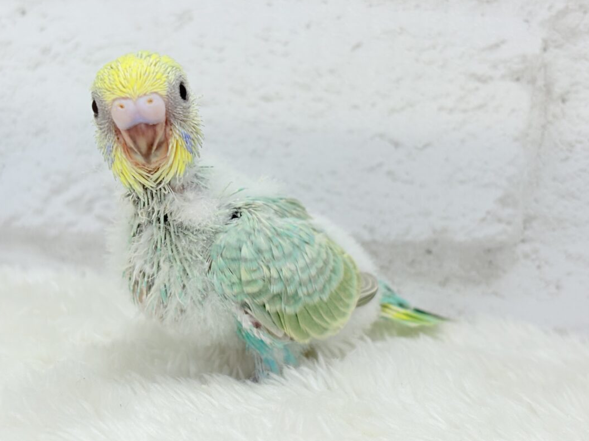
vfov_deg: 24.8
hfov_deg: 32.7
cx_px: 259
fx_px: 1004
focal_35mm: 59
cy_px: 210
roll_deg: -1.3
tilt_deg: -7.7
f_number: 1.6
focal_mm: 5.96
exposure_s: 1/100
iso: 64
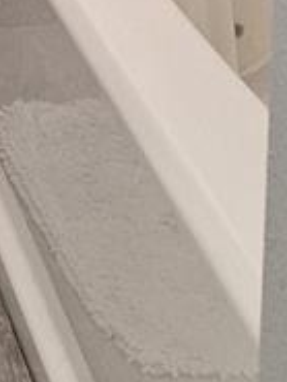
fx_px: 1645
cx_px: -347
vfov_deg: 11.9
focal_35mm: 149
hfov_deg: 9.2
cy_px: -361
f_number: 1.8
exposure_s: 1/60
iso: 80
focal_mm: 5.54
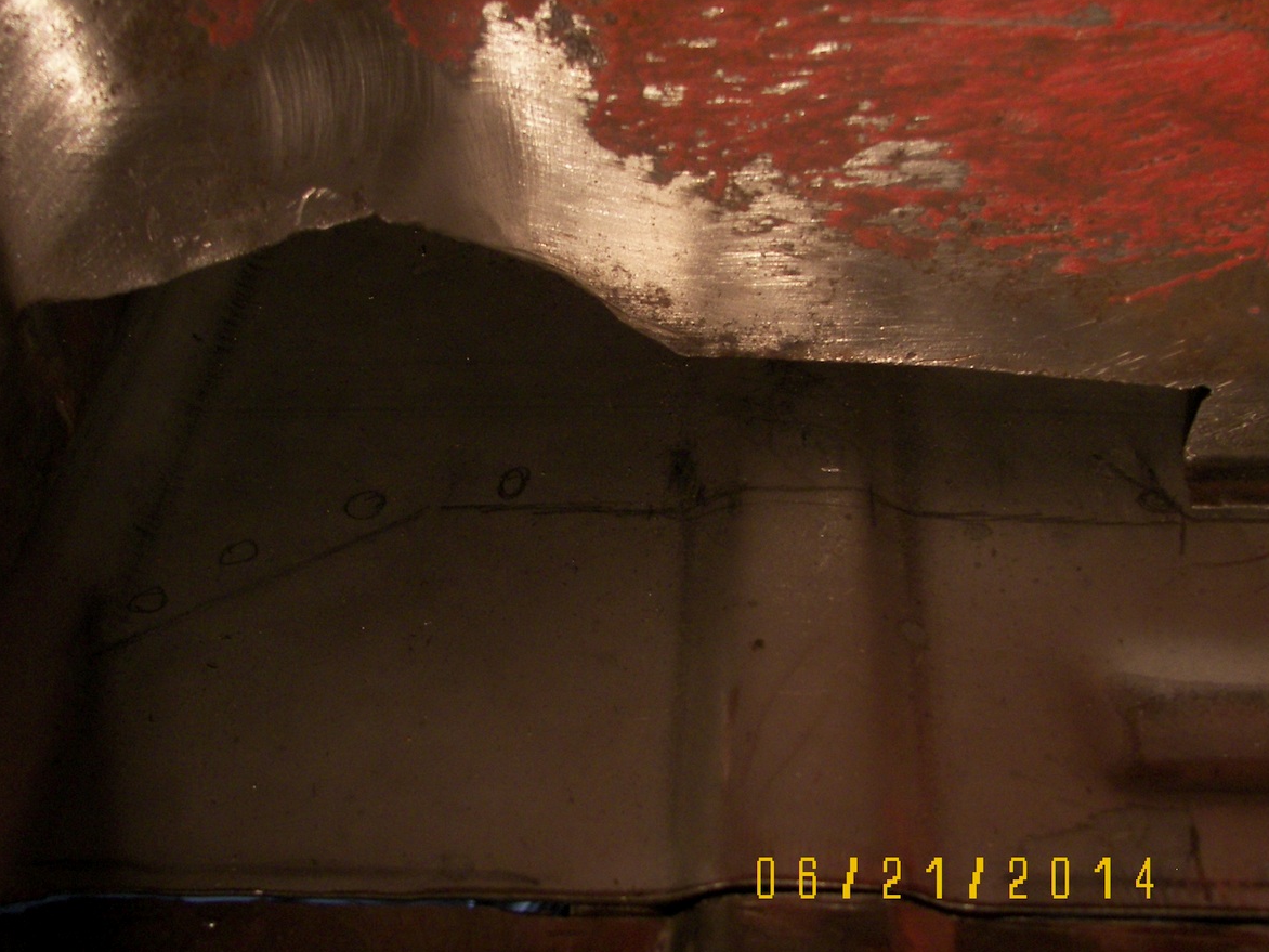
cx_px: 600
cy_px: 459
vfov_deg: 33.6
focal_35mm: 43
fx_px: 1576
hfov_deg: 43.8
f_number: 2.8
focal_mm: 6
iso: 100
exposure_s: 1/30
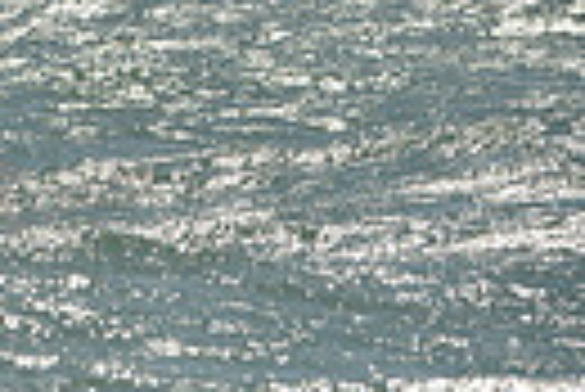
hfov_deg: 2.3
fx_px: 14511
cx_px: -711
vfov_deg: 1.5
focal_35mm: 892
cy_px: -385
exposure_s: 1/1600
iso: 280
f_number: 9
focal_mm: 200
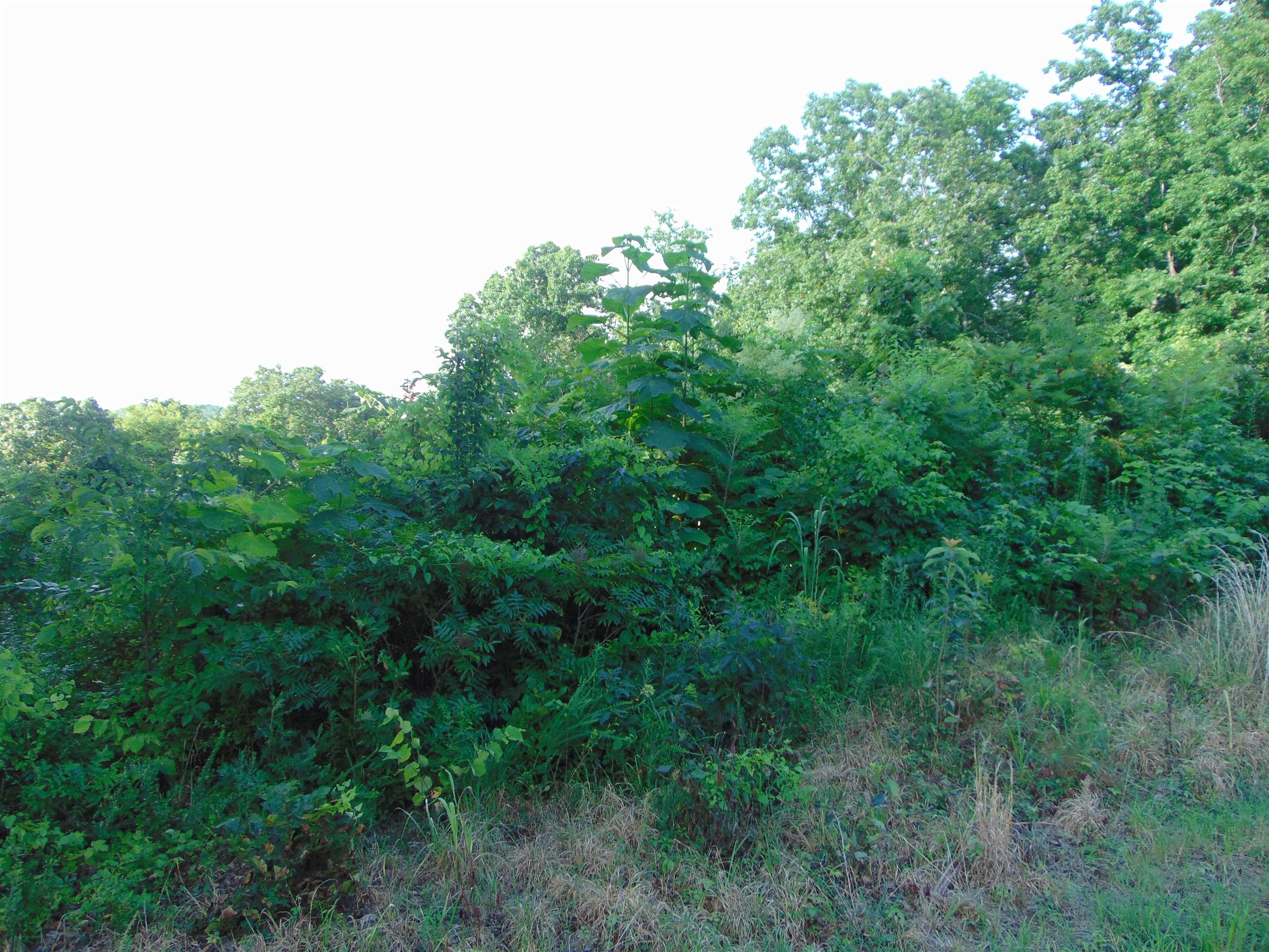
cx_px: 634
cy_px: 476
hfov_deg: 69.4
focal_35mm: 25
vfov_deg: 54.9
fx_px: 916
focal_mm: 4.5
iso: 80
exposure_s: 1/125
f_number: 3
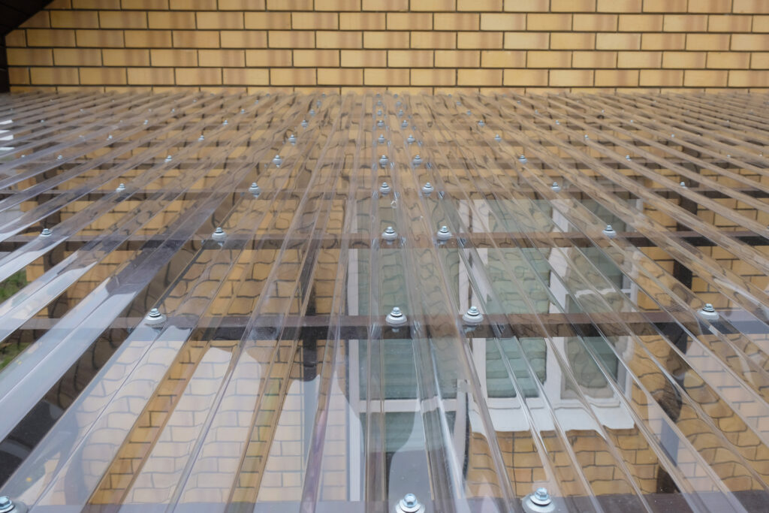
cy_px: 256
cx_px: 384
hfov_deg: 67.4
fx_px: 577
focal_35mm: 27
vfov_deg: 47.9
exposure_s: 1/210
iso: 200
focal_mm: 18
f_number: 8
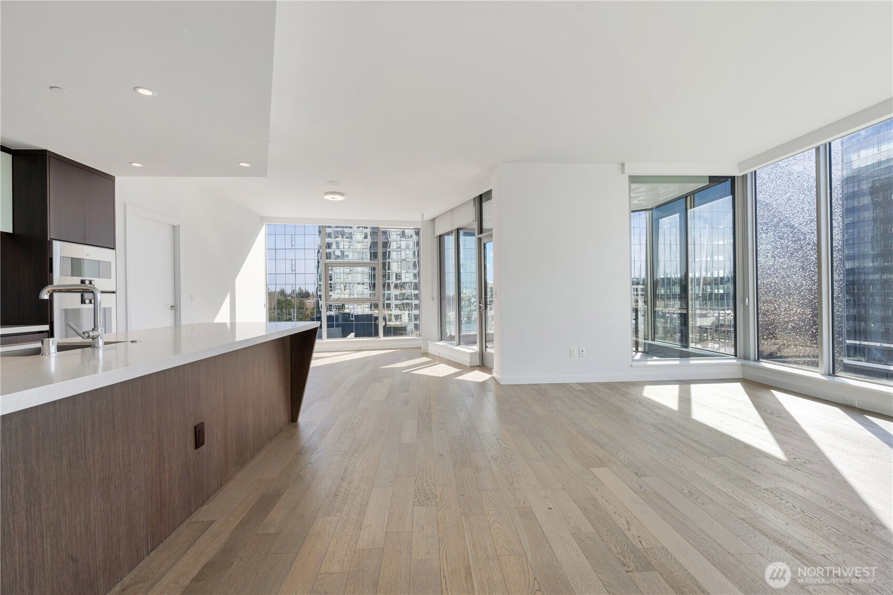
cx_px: 446
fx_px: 397
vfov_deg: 73.7
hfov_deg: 96.7
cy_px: 298
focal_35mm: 16
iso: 100
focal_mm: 16
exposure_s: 1/40
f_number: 11
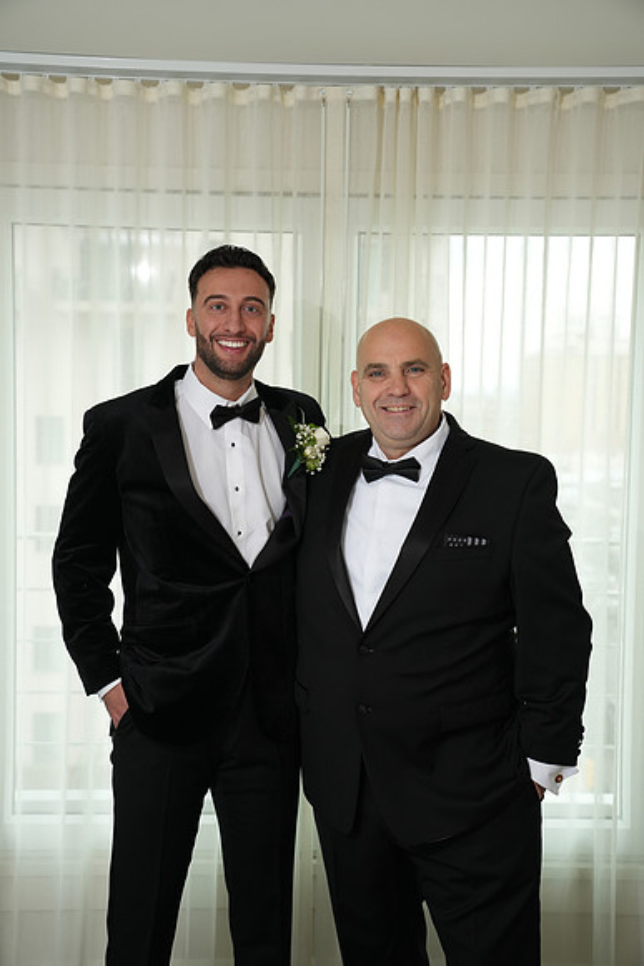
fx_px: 1341
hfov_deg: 27.0
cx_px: 322
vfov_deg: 39.6
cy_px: 483
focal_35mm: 50
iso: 640
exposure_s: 1/200
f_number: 4
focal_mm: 50
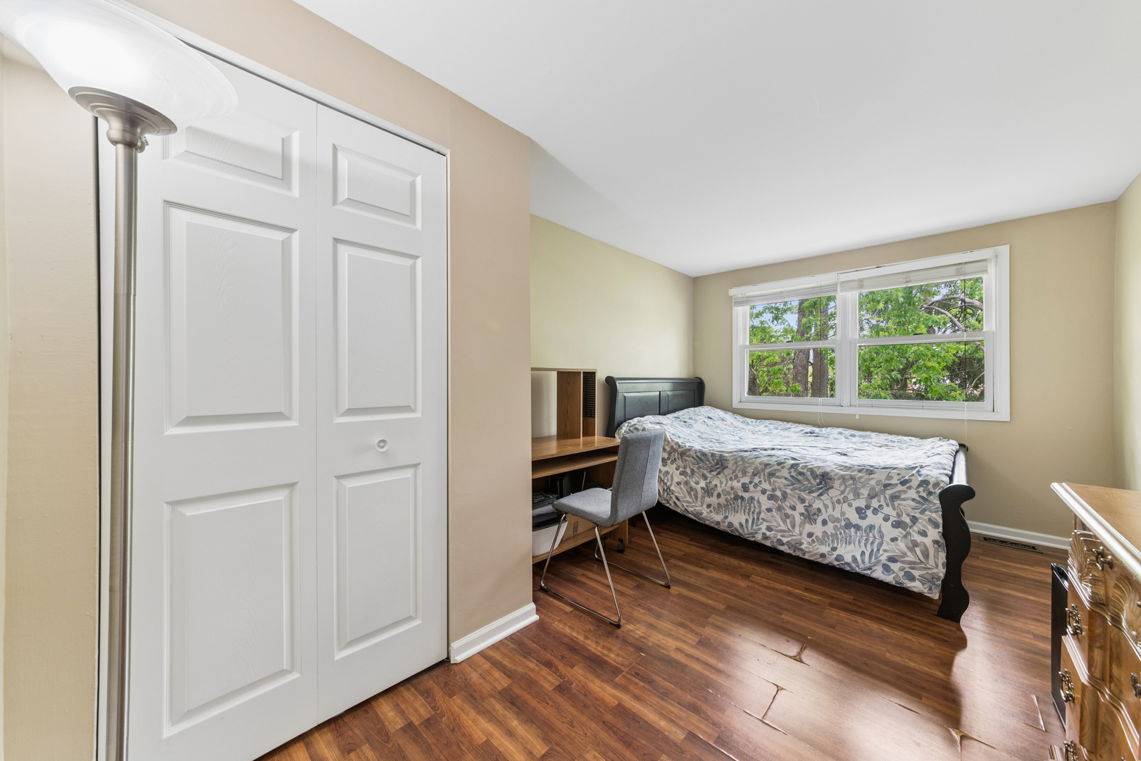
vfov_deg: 90.0
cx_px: 570
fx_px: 380
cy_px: 380
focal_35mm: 12
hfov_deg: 112.6
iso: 200
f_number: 10
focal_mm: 12
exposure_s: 1/6
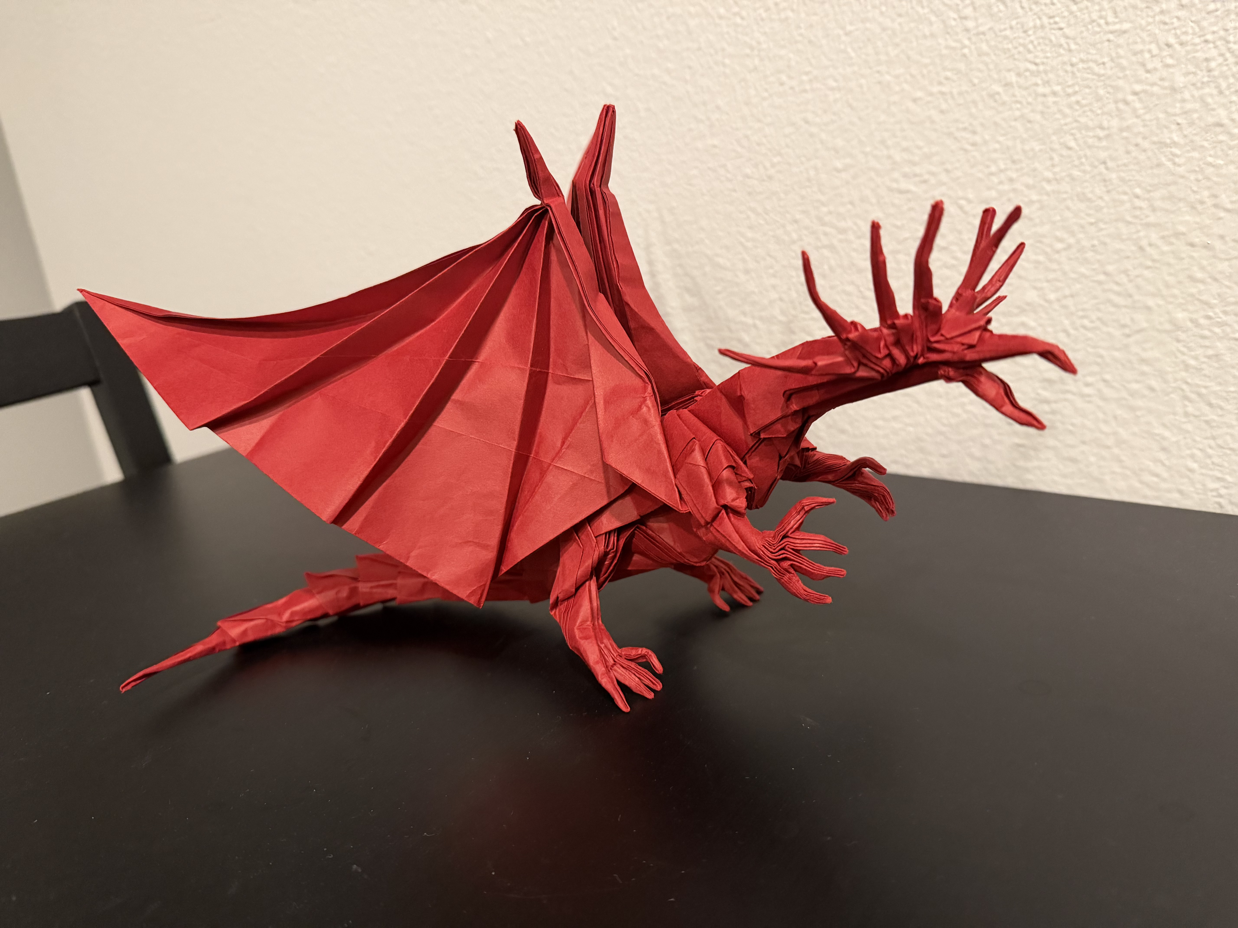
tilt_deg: -17.5
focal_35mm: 24
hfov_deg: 71.6
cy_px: 464
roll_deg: +6.5
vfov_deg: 56.8
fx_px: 858
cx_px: 619
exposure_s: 1/40
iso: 1000
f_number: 1.78
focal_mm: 6.76
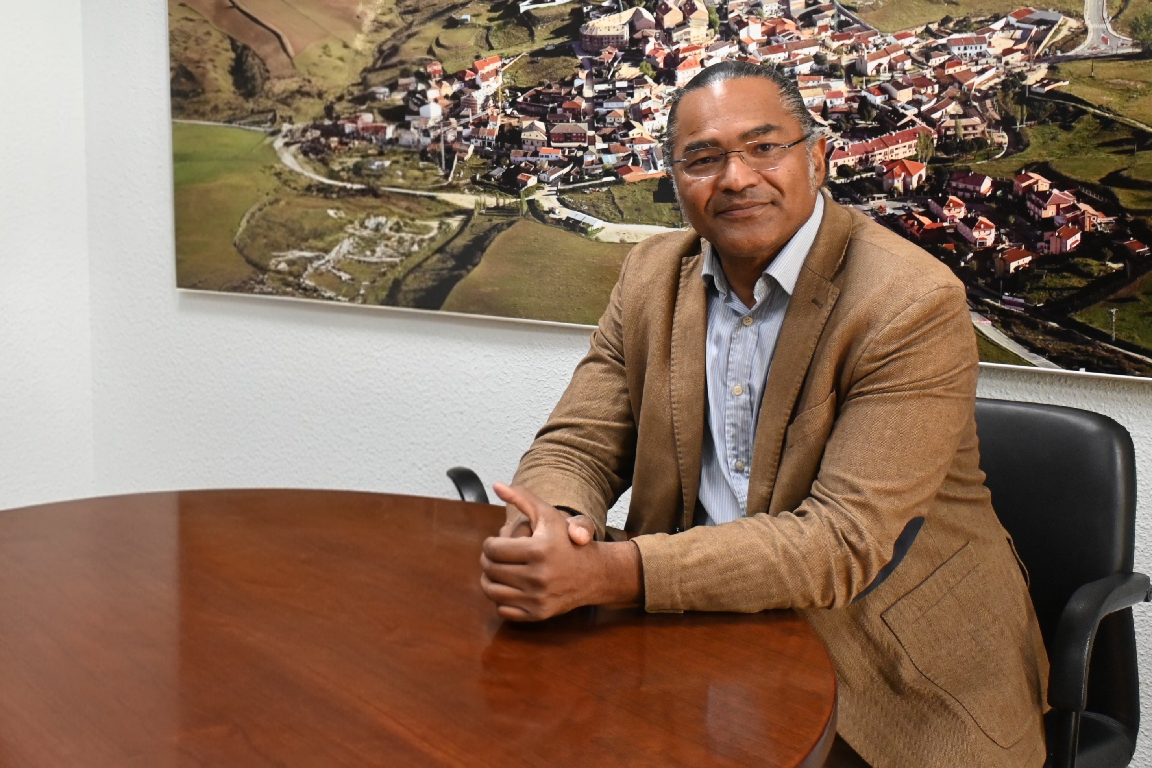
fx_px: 1080
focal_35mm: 34
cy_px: 384
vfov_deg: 39.2
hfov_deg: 56.1
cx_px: 576
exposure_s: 1/125
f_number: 4
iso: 1800
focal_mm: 22.5
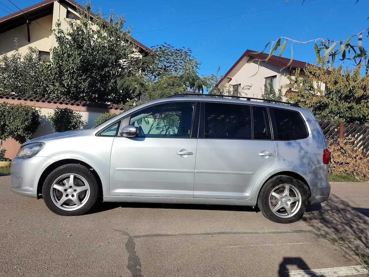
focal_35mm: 29
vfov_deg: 48.2
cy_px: 138
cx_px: 184
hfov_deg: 61.7
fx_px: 309
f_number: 1.75
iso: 101
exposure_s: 1/1701
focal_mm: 5.25
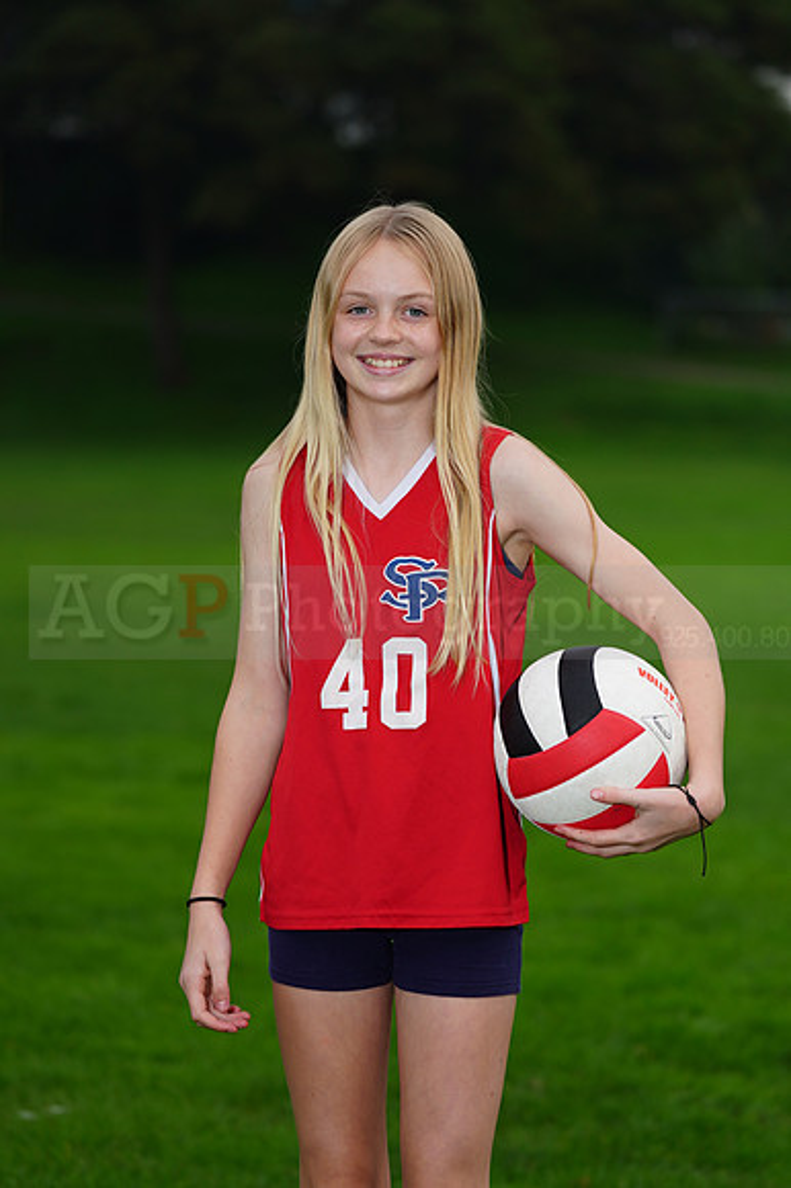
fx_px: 5576
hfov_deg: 8.1
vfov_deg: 12.2
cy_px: 594
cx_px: 396
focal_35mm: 169
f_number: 5.6
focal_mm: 169
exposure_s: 1/200
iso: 200
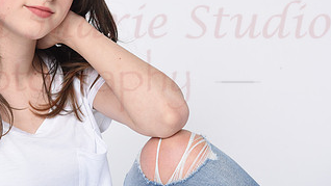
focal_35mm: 105
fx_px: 922
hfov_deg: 20.1
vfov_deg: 11.5
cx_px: 66
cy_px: 30
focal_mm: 55
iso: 160
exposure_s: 1/125
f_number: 8
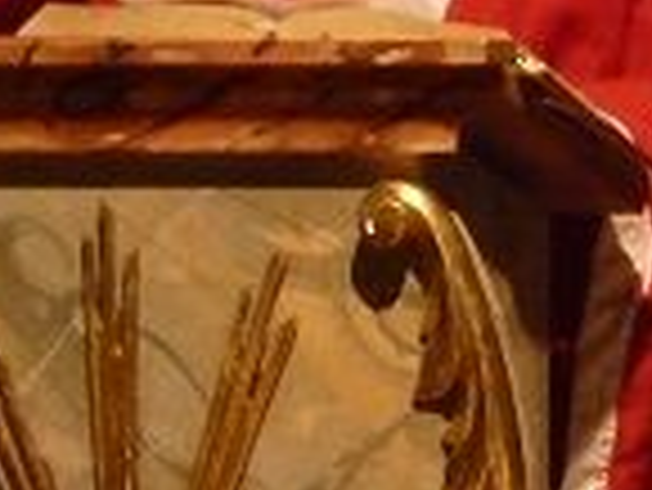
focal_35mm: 427
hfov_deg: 4.6
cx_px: 1142
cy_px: -144
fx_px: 8049
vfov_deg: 3.5
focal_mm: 17.5
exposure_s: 1/8
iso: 800
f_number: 4.7
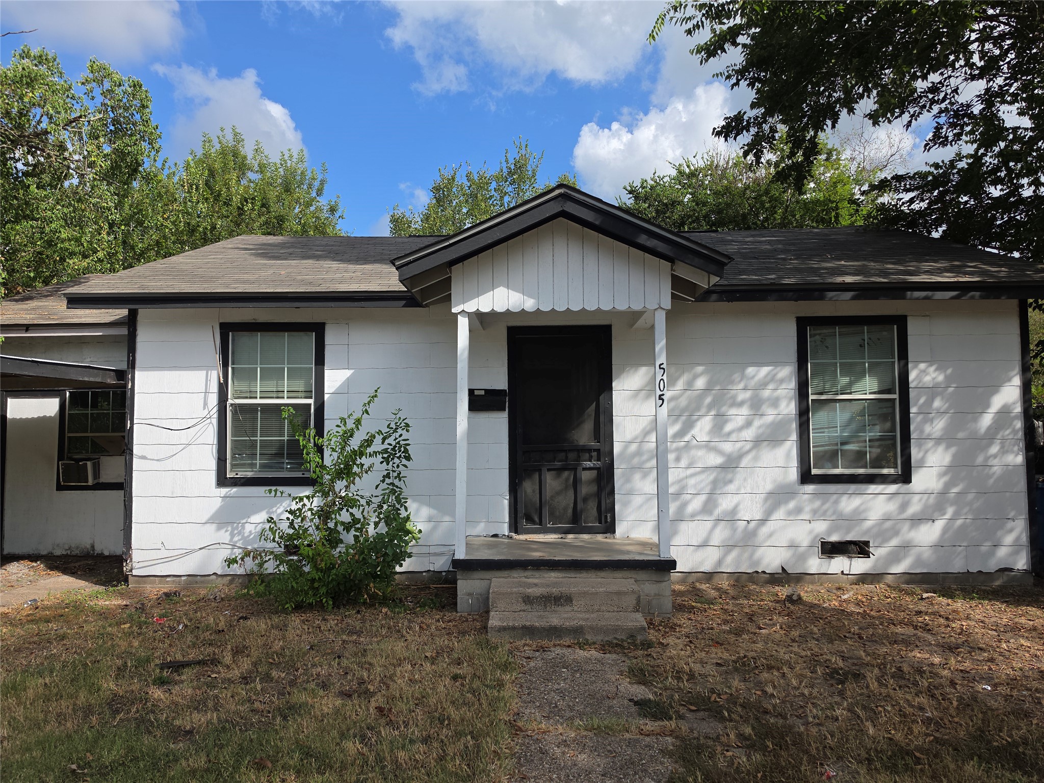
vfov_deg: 58.9
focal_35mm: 23
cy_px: 392
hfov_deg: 73.9
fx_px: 694
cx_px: 522
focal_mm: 6.5
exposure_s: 1/796
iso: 10
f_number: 1.4
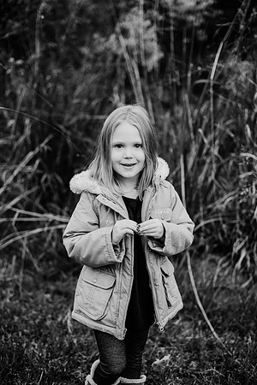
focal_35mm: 50
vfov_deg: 39.6
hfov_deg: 27.0
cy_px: 192
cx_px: 128
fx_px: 535
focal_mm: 50
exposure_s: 1/800
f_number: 2.2
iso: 320
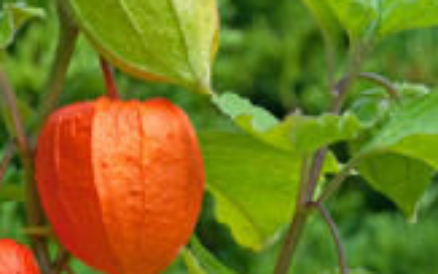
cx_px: 73
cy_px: 364
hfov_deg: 11.9
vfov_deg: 7.4
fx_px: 2090
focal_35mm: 175
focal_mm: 44
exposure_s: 1/200
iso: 200
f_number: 7.1
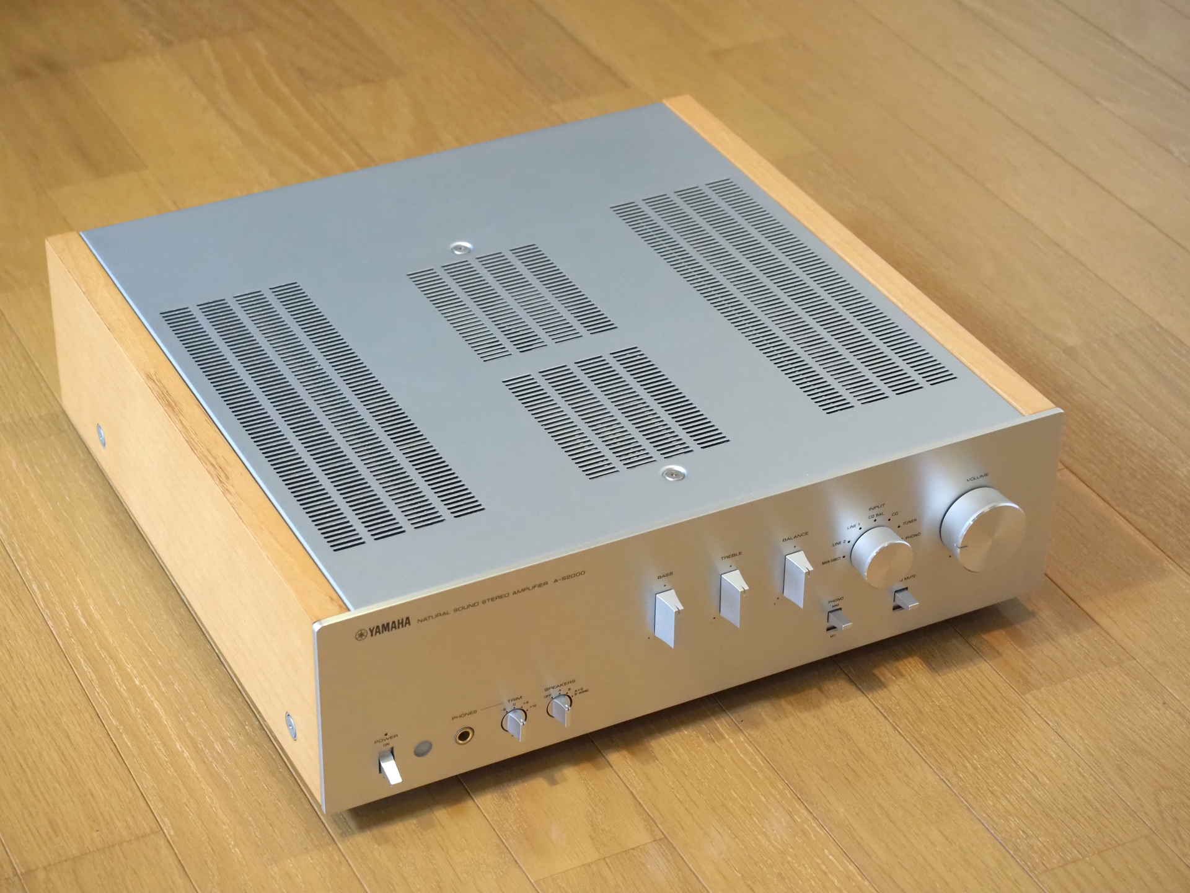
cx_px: 595
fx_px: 2750
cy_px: 446
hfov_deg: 24.4
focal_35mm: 80
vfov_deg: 18.4
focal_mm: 40
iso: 2500
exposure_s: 1/80
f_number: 4
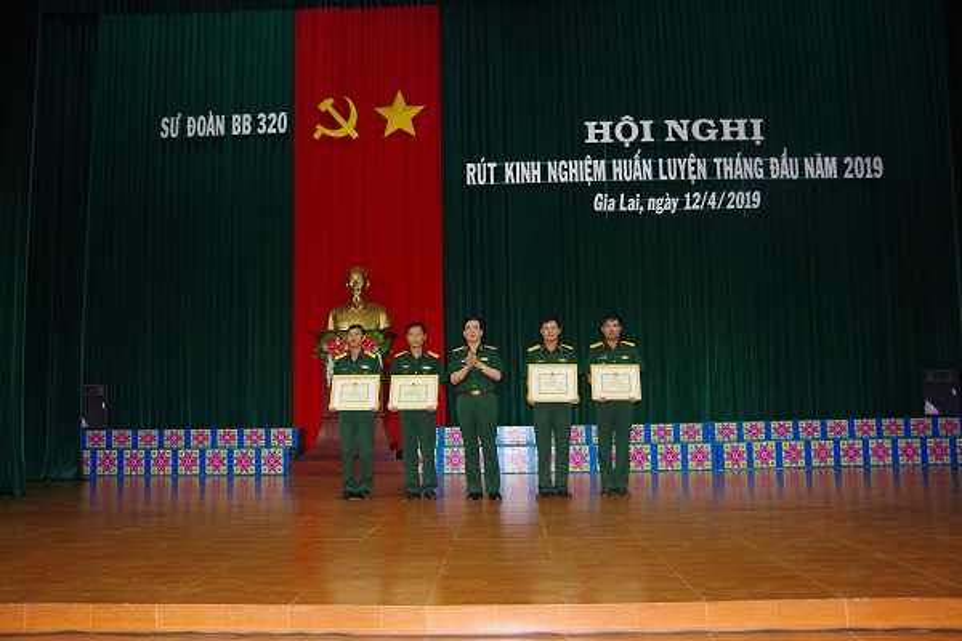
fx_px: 828
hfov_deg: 60.3
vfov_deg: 42.3
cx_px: 481
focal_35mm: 31
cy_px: 320
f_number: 4
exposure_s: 1/40
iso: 800
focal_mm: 21
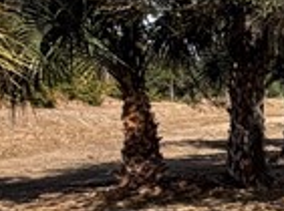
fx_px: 835
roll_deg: -3.1
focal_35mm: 102
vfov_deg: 14.4
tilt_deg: -0.7
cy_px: 139
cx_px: 701
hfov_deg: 13.5
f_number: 2.2
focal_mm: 2.22
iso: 25
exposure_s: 1/770
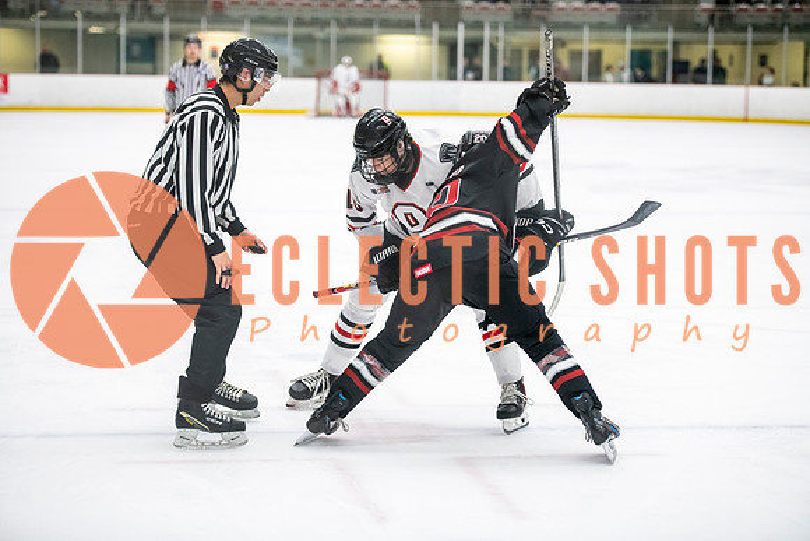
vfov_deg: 14.4
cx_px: 405
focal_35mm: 95
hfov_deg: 21.5
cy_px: 270
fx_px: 2138
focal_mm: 95
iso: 2500
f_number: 3.2
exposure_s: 1/800
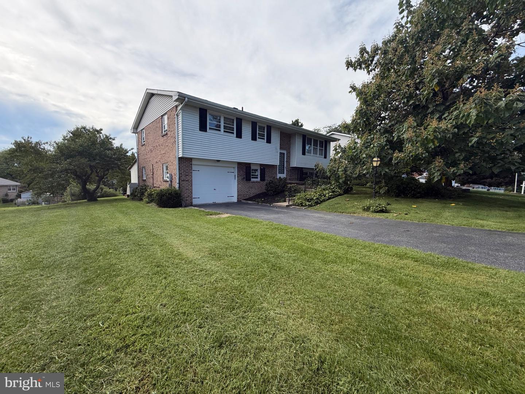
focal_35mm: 14
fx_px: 212
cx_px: 262
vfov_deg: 85.7
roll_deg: -1.2
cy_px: 197
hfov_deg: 102.1
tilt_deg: -4.8
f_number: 2.2
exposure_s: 1/770
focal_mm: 2.22
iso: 25
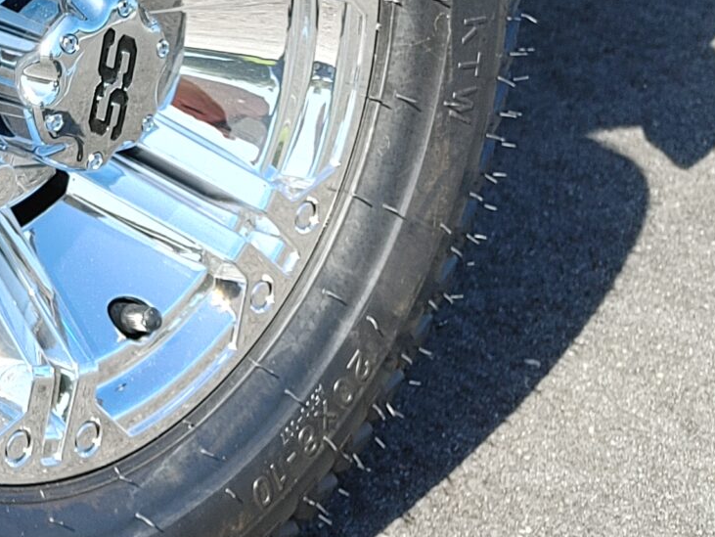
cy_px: -34
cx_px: -335
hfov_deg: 19.1
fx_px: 1881
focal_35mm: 91
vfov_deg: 15.9
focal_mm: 4.81
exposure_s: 1/538
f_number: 1.8
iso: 50
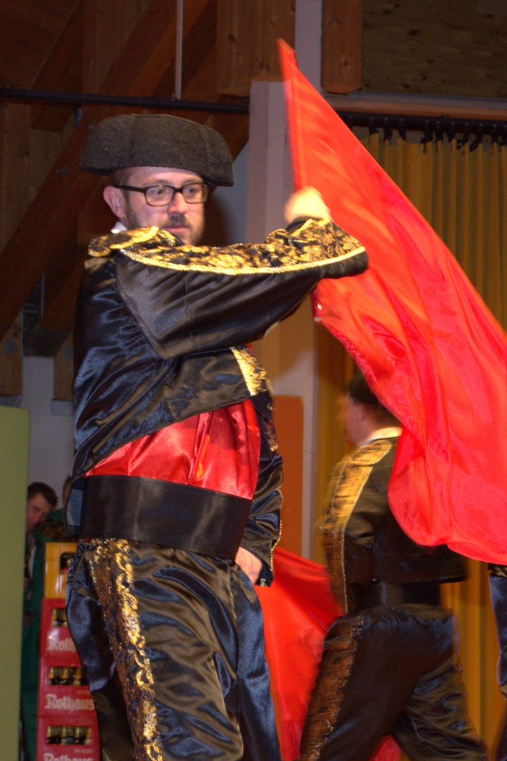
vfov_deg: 25.7
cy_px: 385
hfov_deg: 17.3
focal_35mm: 79
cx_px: 251
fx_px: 1669
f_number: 5.6
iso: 3200
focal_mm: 52
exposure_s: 1/60
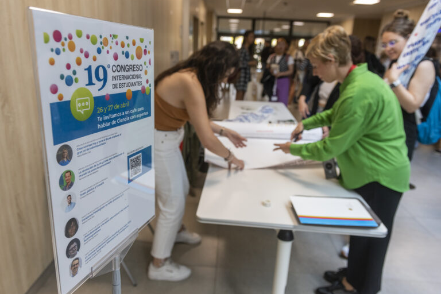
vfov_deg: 51.3
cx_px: 216
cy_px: 145
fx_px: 306
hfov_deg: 71.5
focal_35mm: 25
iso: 1000
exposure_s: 1/160
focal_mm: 24
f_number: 3.5
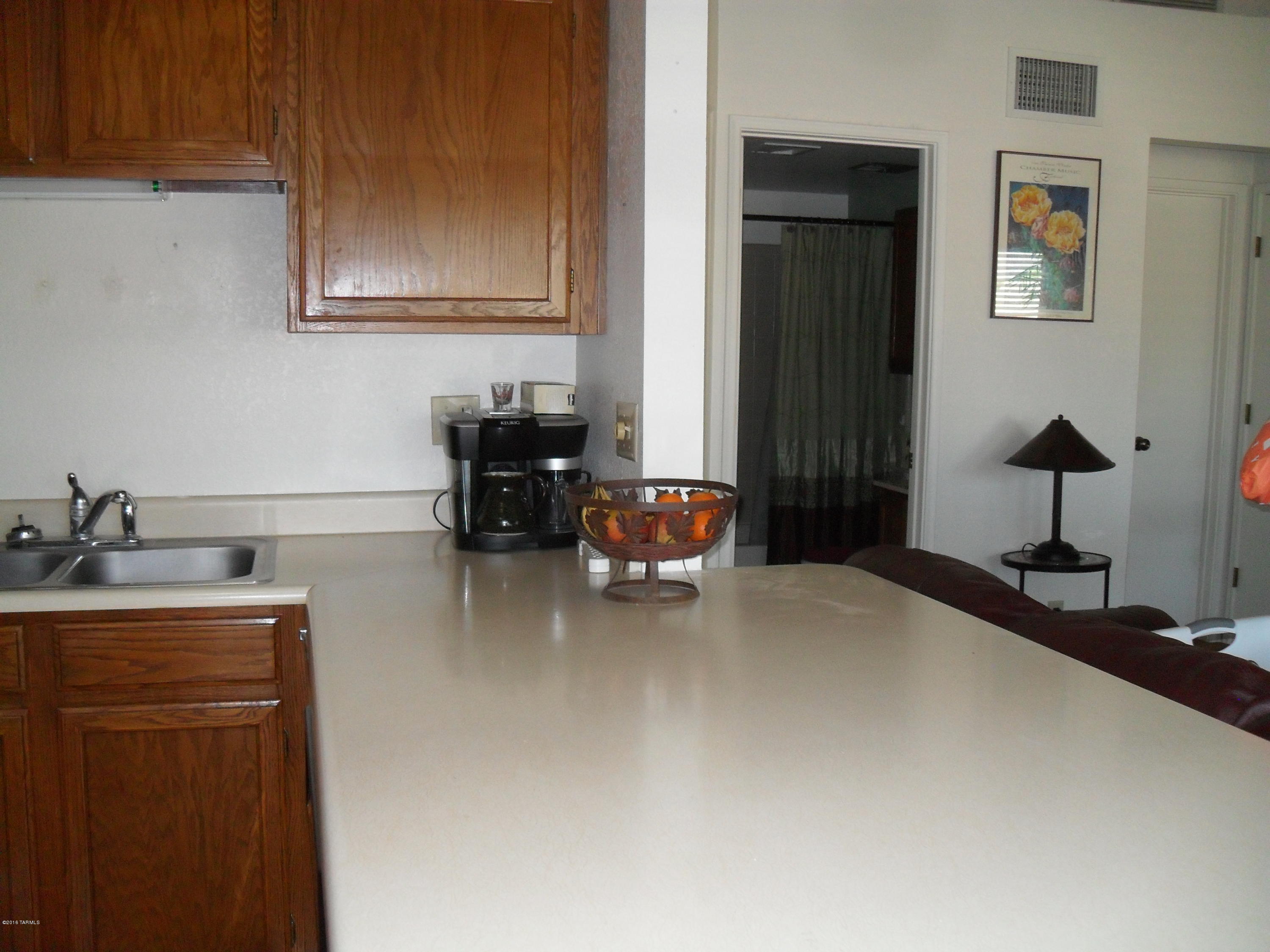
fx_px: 1284
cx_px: 635
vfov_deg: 40.7
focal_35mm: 35
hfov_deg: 52.6
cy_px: 476
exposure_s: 1/45
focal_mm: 6.2
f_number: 2.8
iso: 200
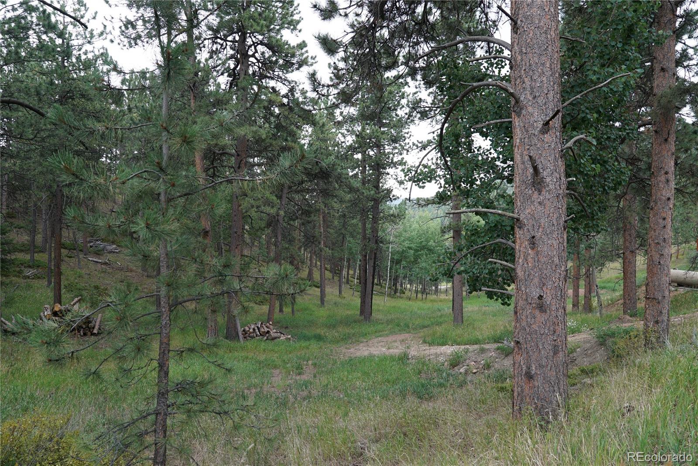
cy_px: 233
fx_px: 465
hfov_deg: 73.7
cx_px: 349
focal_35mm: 24
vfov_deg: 53.2
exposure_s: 1/160
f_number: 4
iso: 250
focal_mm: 24
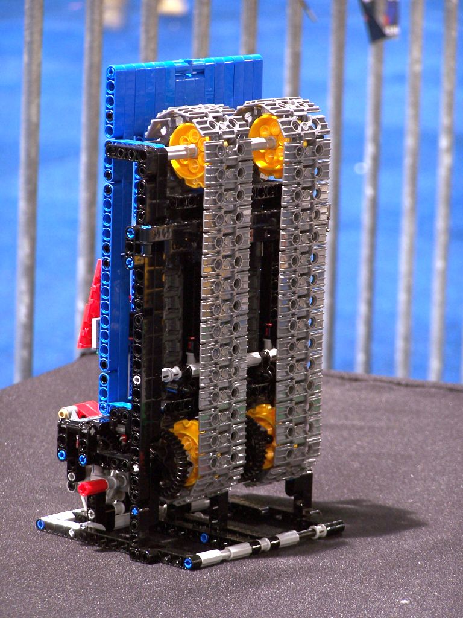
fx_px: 3014
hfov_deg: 8.8
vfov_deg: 11.7
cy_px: 309
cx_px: 232
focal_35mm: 169
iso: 80
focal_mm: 28
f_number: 3.2
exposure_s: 1/2
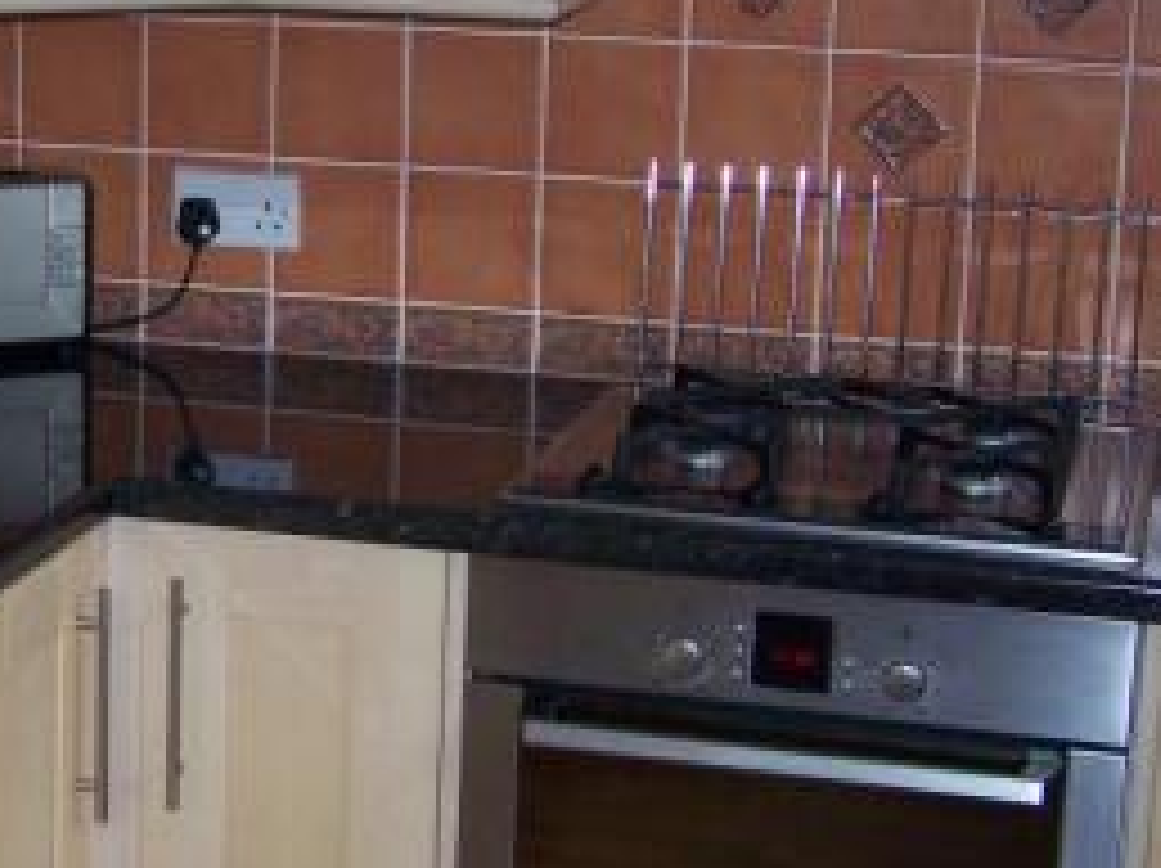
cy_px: 313
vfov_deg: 17.1
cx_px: 200
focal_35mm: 86
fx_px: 2882
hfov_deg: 22.4
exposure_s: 1/60
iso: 80
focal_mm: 6.3
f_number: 2.8
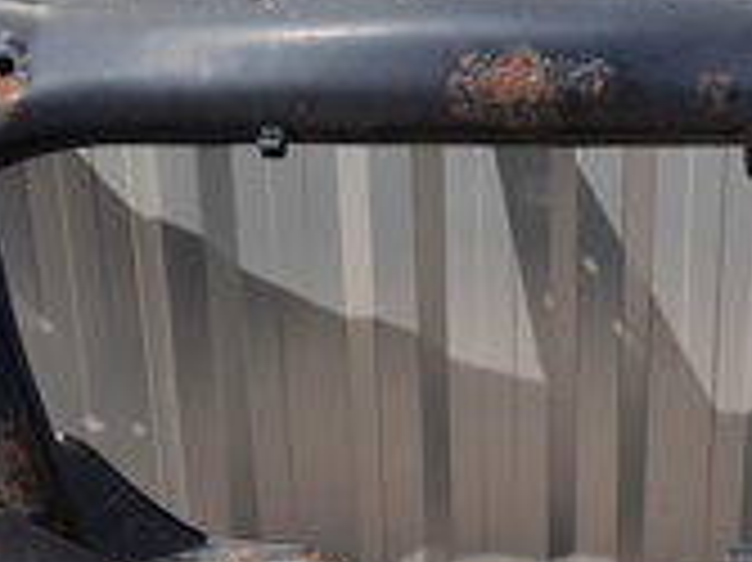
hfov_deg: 20.3
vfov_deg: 15.1
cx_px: 536
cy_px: 553
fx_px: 2084
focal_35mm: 96
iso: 32
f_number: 2
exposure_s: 1/1370
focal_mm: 4.6
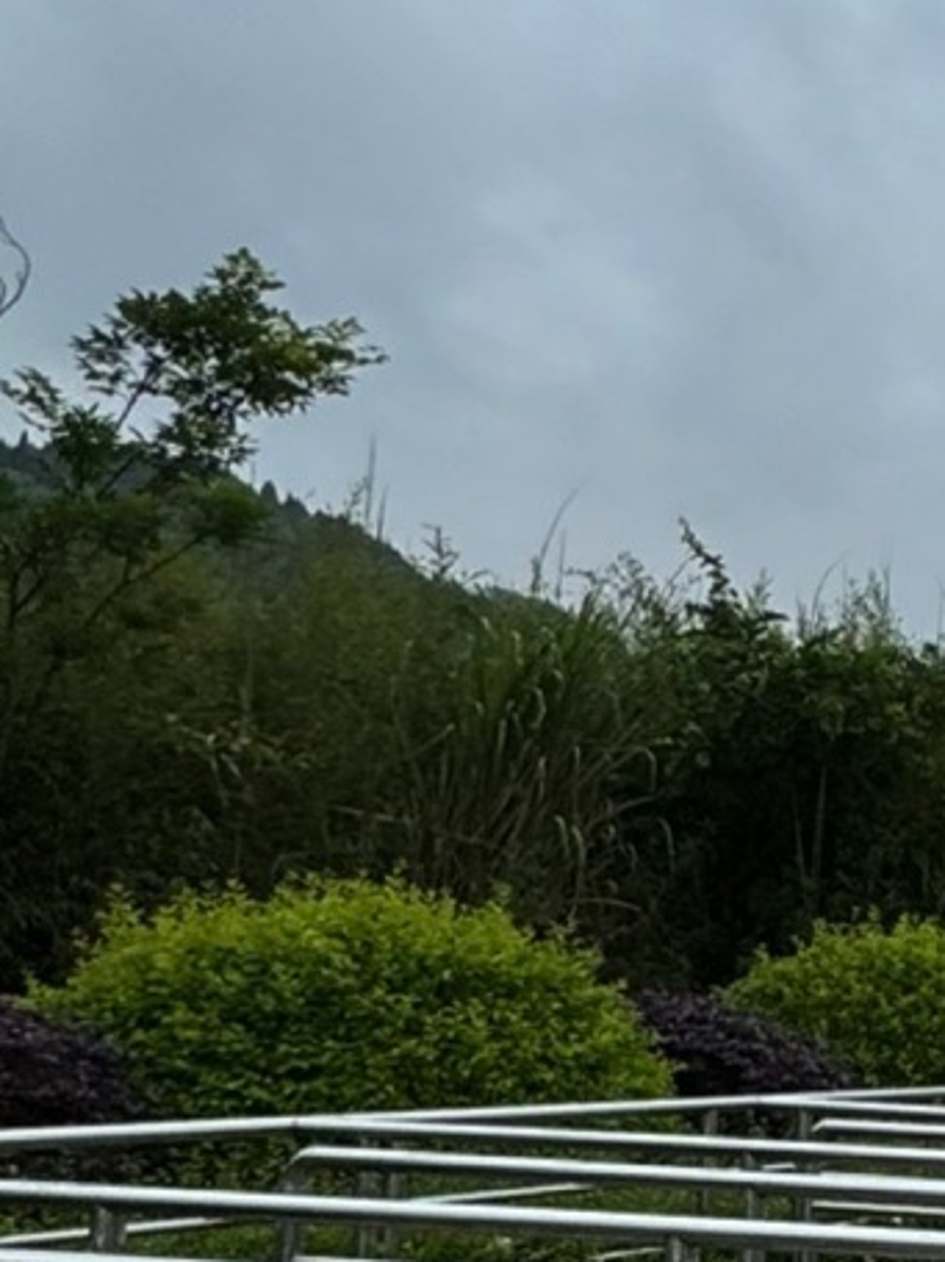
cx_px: 2109
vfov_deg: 30.1
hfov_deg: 15.7
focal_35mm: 63
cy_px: 985
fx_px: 2294
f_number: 2.2
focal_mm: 2.22
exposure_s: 1/727
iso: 40
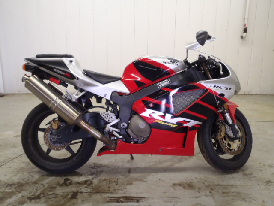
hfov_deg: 63.4
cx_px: 137
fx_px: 222
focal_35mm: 28
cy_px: 103
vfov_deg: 49.7
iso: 200
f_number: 3.5
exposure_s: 1/20
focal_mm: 5
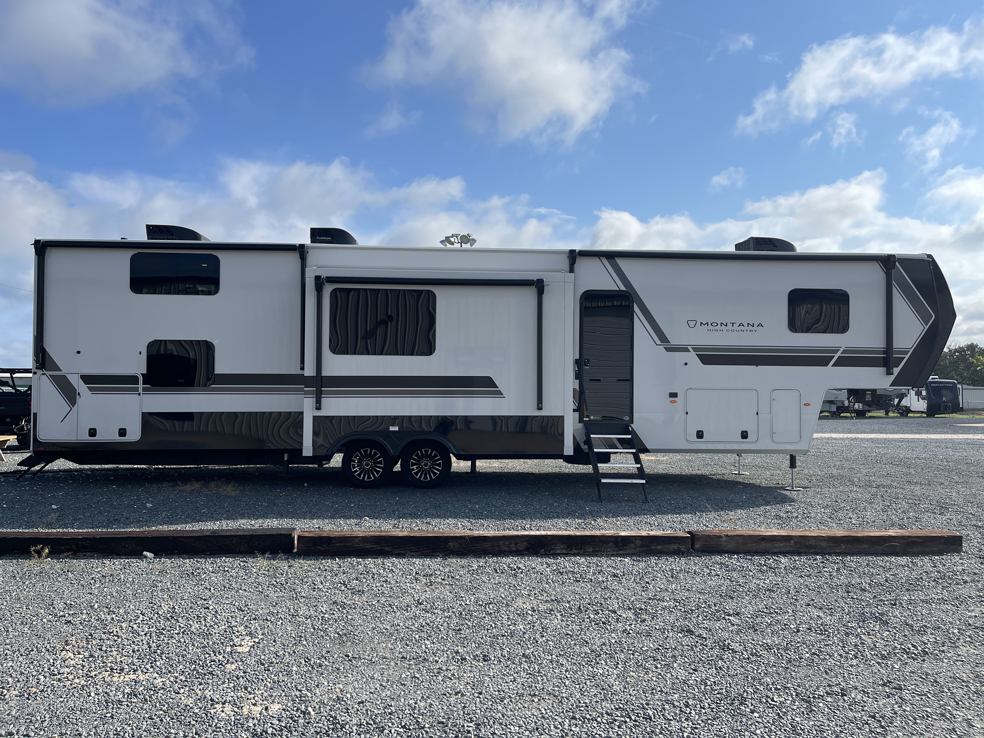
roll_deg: -0.3
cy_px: 369
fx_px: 711
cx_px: 492
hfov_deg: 69.4
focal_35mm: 25
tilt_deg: +0.1
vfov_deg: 54.9
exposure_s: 1/4049
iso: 32
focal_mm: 5.1
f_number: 1.6
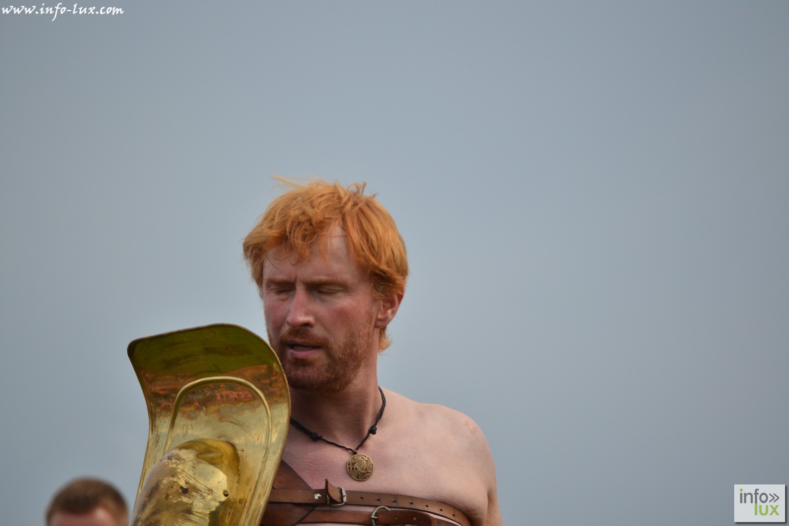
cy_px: 263
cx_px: 394
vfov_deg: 5.0
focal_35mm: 278
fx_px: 6082
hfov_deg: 7.4
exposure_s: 1/1600
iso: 400
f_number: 5.6
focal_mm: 185
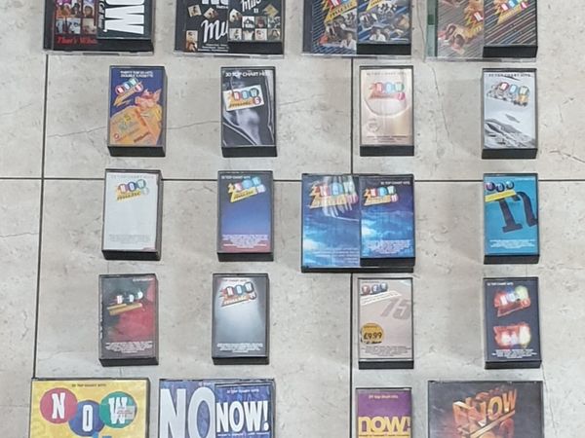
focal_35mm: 26
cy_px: 219
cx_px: 292
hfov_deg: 67.3
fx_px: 439
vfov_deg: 53.1
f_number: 1.5
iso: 250
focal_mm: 4.3
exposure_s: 1/50
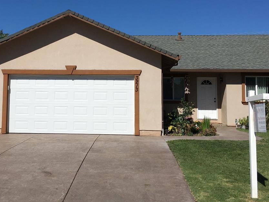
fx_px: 404
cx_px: 103
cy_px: 71
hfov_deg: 36.6
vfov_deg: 27.9
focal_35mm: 52
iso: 25
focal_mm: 4.15
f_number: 2.2
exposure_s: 1/4274
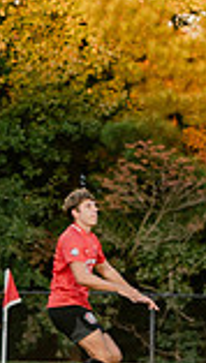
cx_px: 364
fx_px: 4856
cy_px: 304
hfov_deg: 2.4
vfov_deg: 4.3
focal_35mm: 503
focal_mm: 90
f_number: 4.5
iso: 640
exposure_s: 1/250
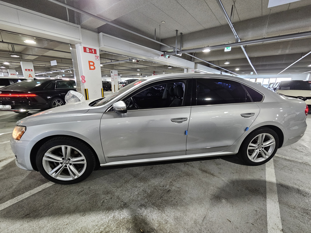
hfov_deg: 106.2
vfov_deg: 89.9
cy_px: 116
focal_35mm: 13
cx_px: 156
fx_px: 117
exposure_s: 1/30
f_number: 2.2
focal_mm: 2.2
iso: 320
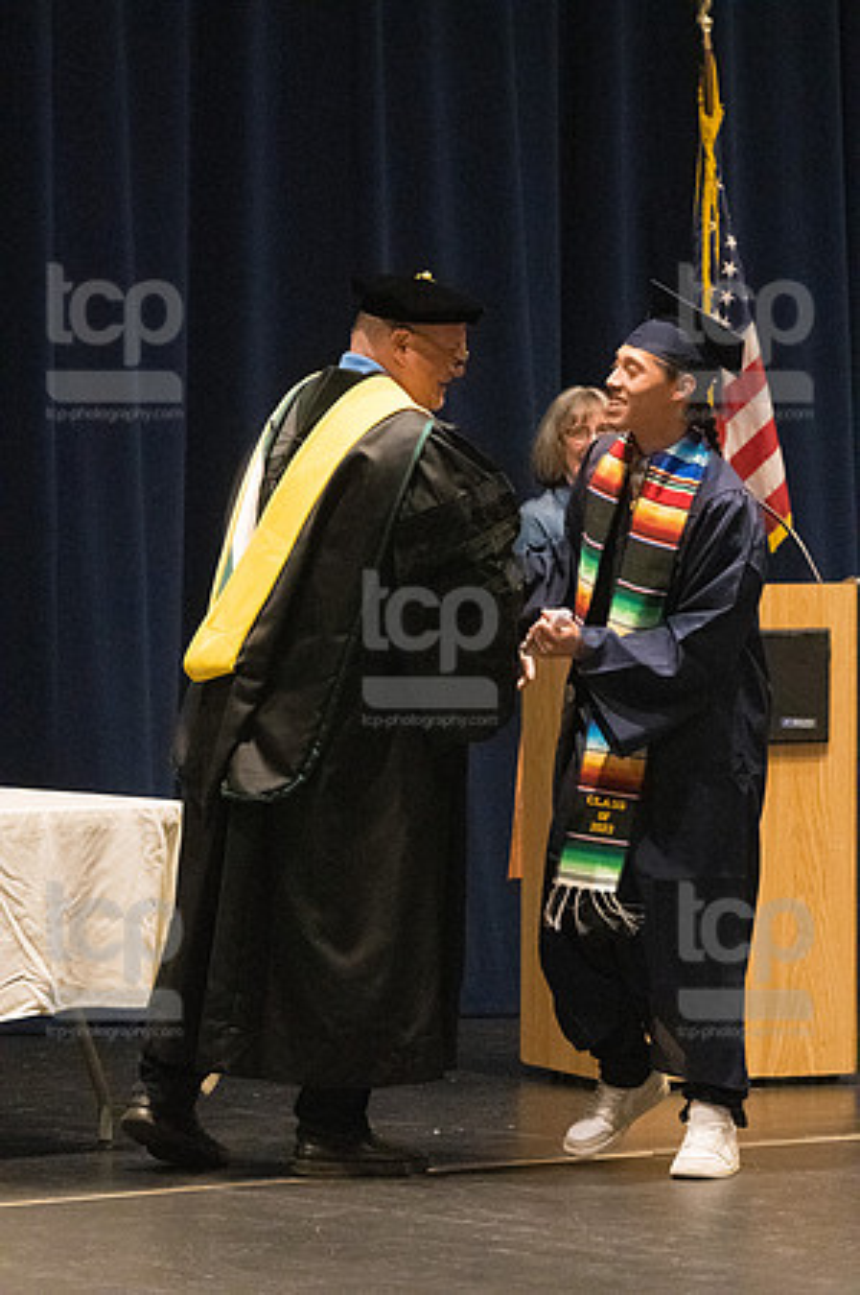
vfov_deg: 8.6
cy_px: 648
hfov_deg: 5.7
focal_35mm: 240
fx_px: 8619
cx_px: 430
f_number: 4.5
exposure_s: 1/250
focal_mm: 160
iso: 8000
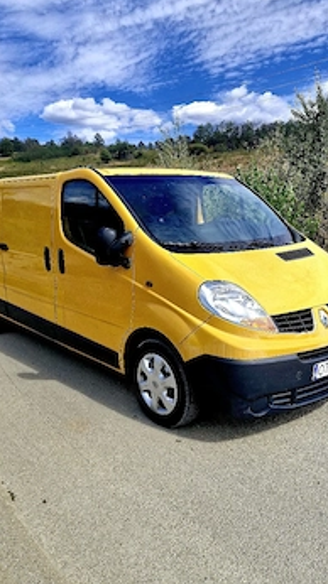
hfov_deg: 40.1
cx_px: 149
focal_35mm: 29
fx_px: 449
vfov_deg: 66.1
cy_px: 297
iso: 50
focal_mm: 5.54
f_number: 1.8
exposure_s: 1/2500
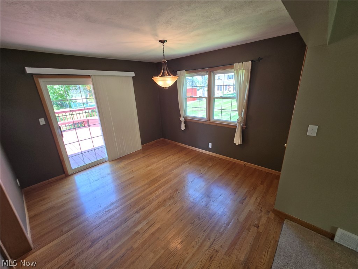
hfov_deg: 106.2
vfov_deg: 89.9
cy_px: 134
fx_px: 134
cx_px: 179
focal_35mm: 13
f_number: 2.2
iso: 125
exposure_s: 1/60
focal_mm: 2.2
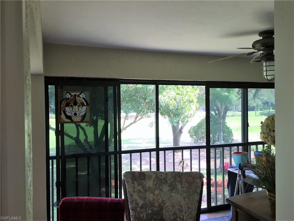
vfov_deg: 48.2
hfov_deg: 61.7
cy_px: 110
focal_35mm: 29
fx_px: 246
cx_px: 147
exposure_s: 1/40
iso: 25
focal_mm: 4.15
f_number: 2.2
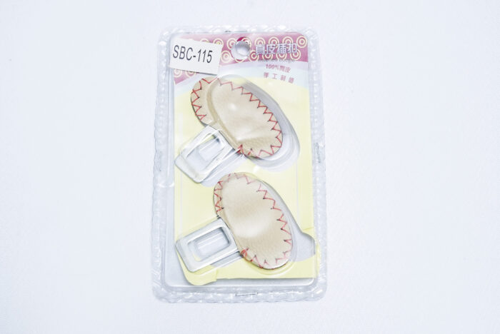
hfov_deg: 28.8
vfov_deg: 19.5
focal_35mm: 70
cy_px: 167
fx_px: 973
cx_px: 250
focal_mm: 70
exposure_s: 1/160
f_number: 10
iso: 3200
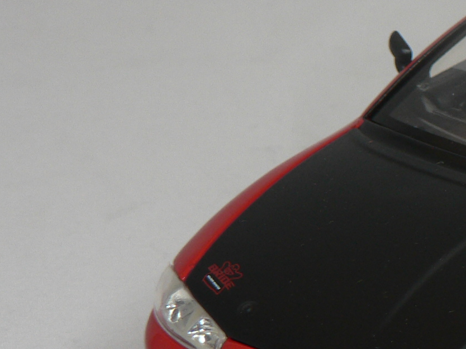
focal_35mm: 218
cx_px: 598
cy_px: 174
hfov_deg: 8.9
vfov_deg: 6.8
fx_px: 2934
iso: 80
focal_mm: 11.8
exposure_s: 1/60
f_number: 3.2
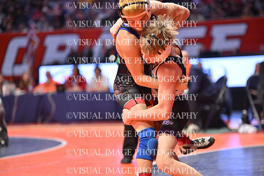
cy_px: 88
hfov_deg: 14.7
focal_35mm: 140
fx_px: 1027
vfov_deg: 9.8
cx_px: 132
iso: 2000
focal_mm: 140
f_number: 2.8
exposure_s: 1/1250
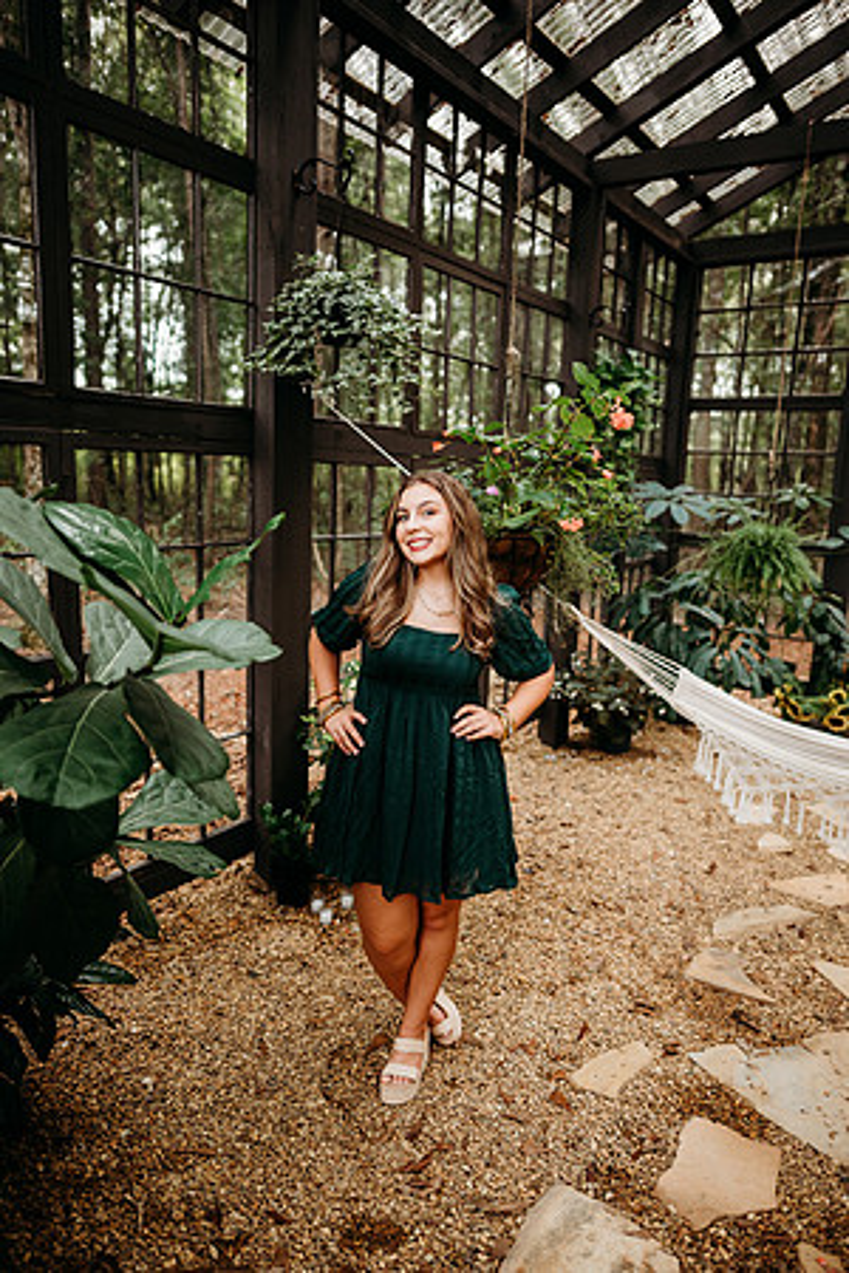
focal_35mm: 24
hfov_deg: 53.1
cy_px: 636
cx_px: 424
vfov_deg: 73.7
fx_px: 849
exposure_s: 1/320
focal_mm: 24
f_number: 2.2
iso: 400
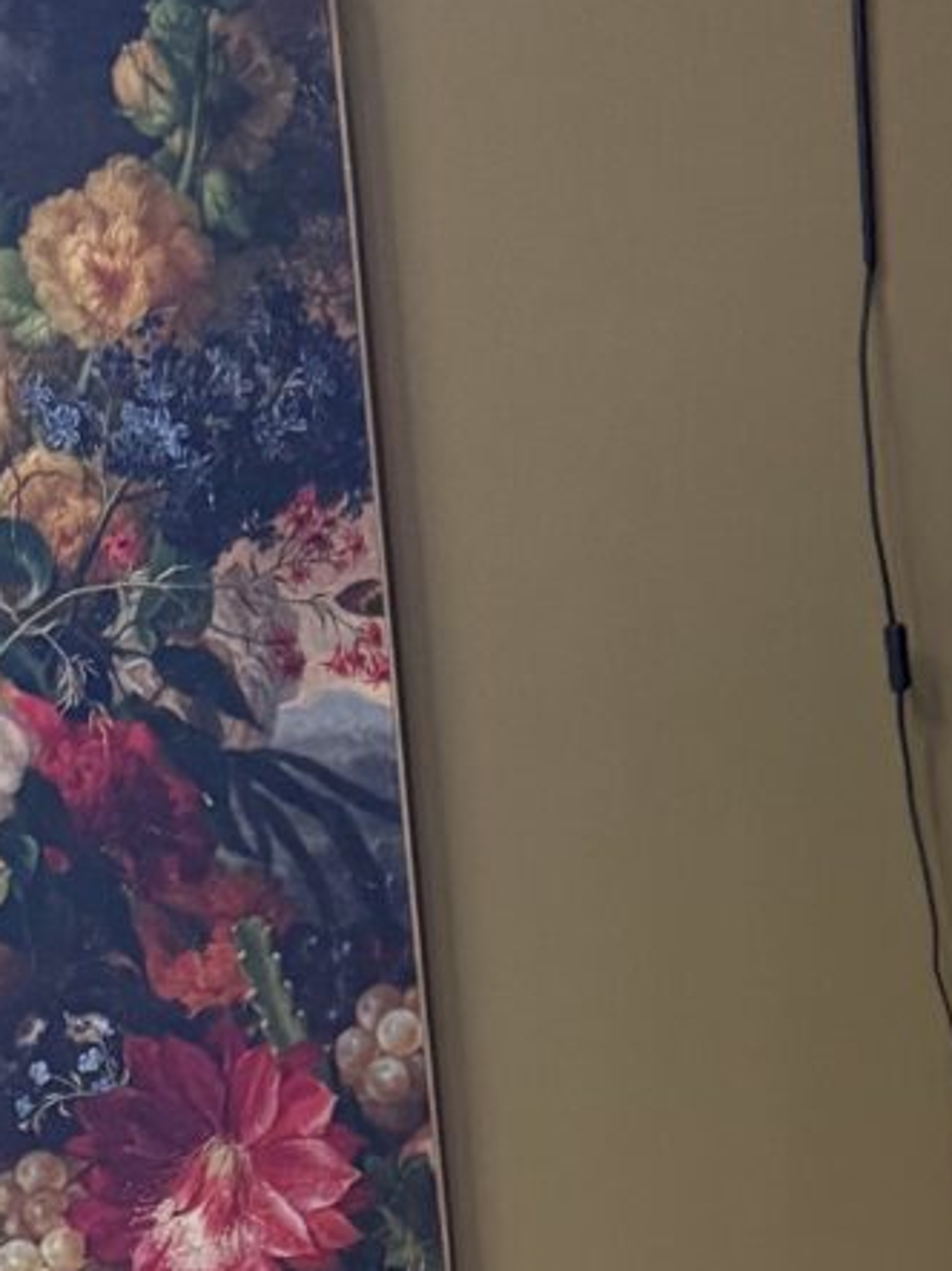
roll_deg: +1.5
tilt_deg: -28.6
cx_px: 995
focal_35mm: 104
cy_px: 2510
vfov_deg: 15.3
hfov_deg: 14.0
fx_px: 3815
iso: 500
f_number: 1.78
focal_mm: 6.76
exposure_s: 1/50
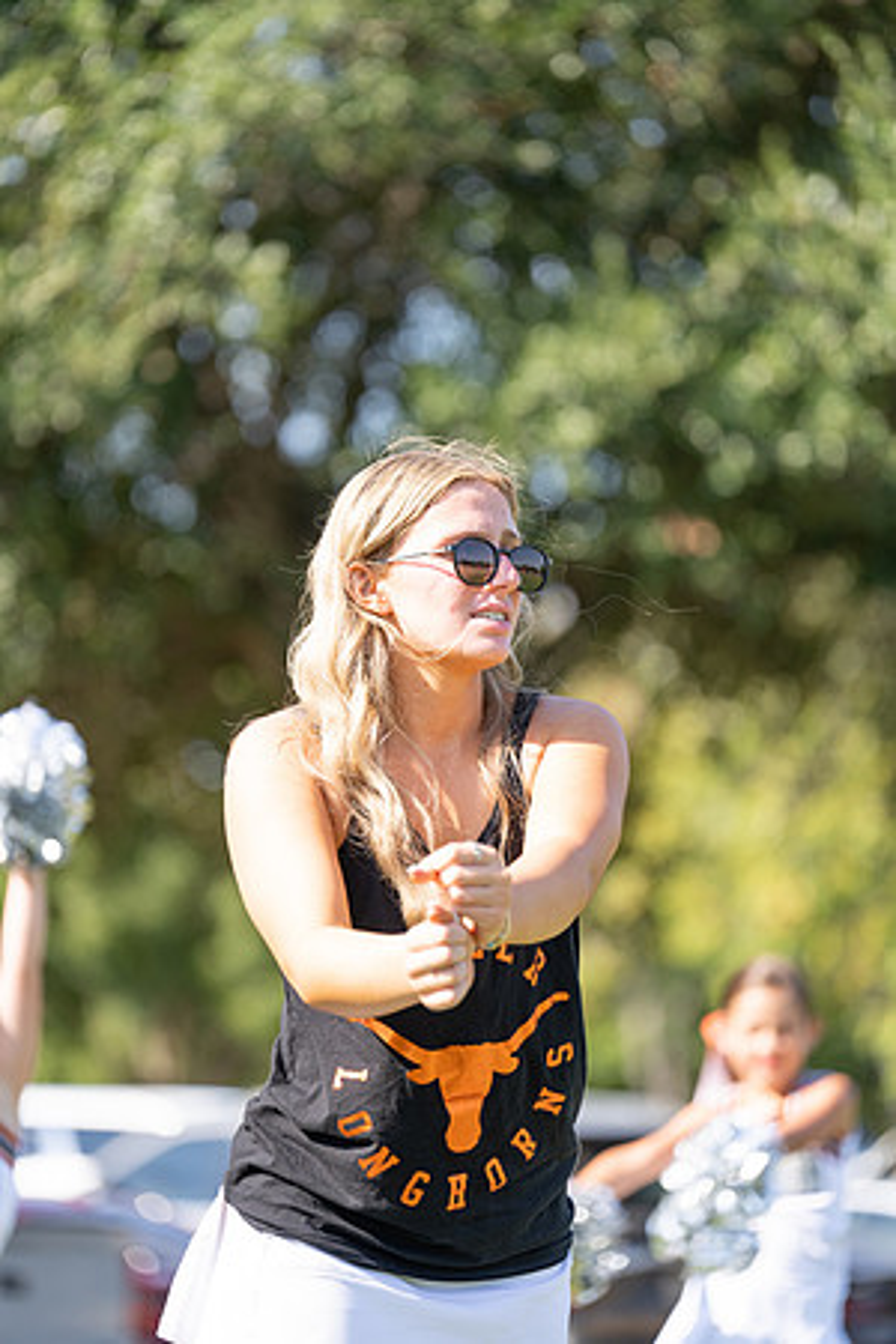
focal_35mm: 158
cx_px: 448
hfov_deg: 8.7
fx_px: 5898
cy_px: 672
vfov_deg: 13.0
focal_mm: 158
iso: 160
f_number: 2.8
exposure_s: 1/1000
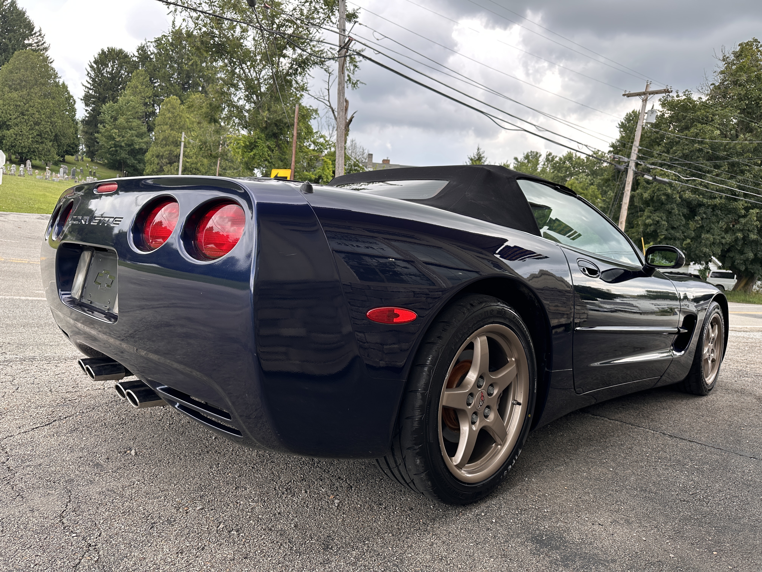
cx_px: 381
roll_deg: -3.3
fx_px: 528
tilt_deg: -4.1
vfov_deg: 56.8
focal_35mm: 24
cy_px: 286
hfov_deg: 71.6
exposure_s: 1/672
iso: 80
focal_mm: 6.86
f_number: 1.78
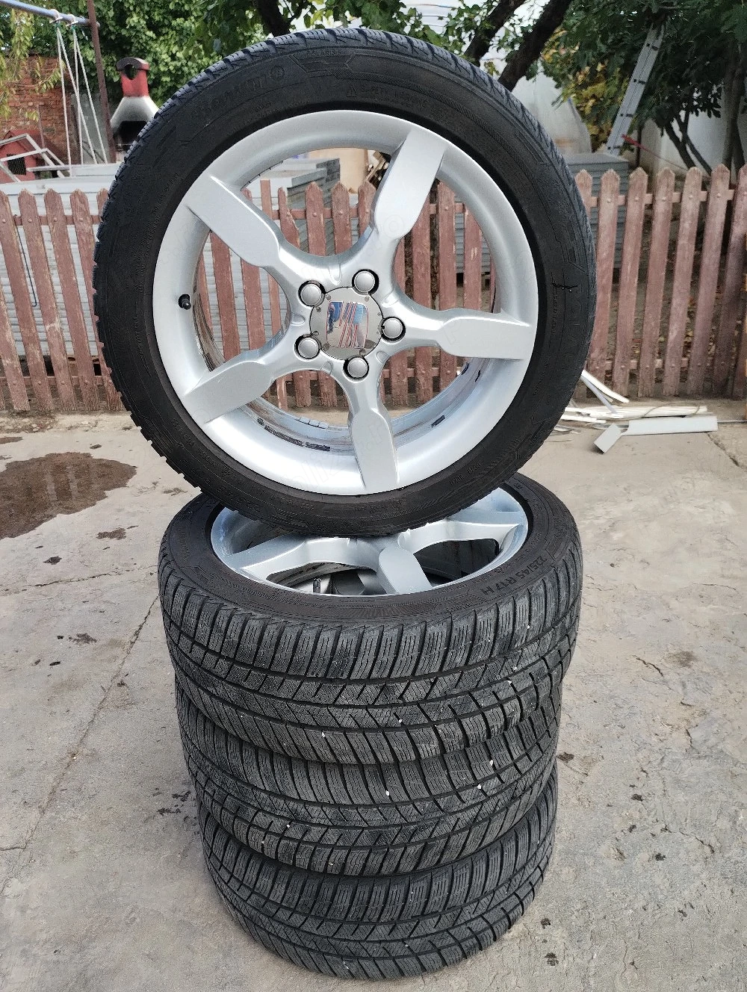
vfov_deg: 63.4
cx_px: 374
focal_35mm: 28
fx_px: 804
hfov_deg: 49.9
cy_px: 496
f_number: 1.8
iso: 100
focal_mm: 4.27
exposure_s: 1/172
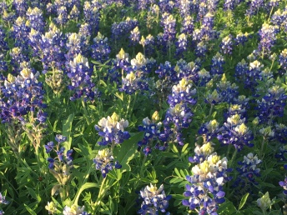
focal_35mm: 54
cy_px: 185
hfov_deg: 34.7
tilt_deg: -32.5
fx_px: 448
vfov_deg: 26.3
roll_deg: +1.8
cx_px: 70
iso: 25
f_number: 2.2
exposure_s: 1/301
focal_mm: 4.15
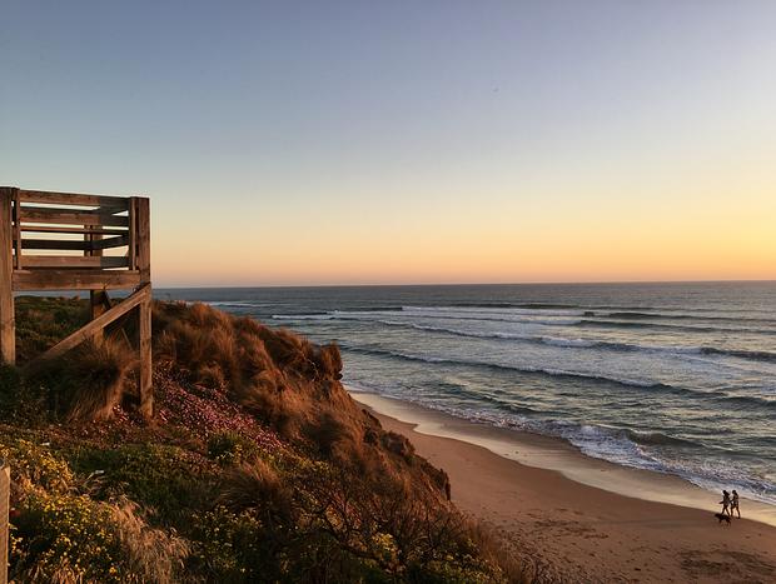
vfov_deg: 48.3
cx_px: 388
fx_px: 651
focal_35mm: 29
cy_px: 292
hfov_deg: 61.6
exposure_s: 1/177
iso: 25
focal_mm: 4.15
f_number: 2.2
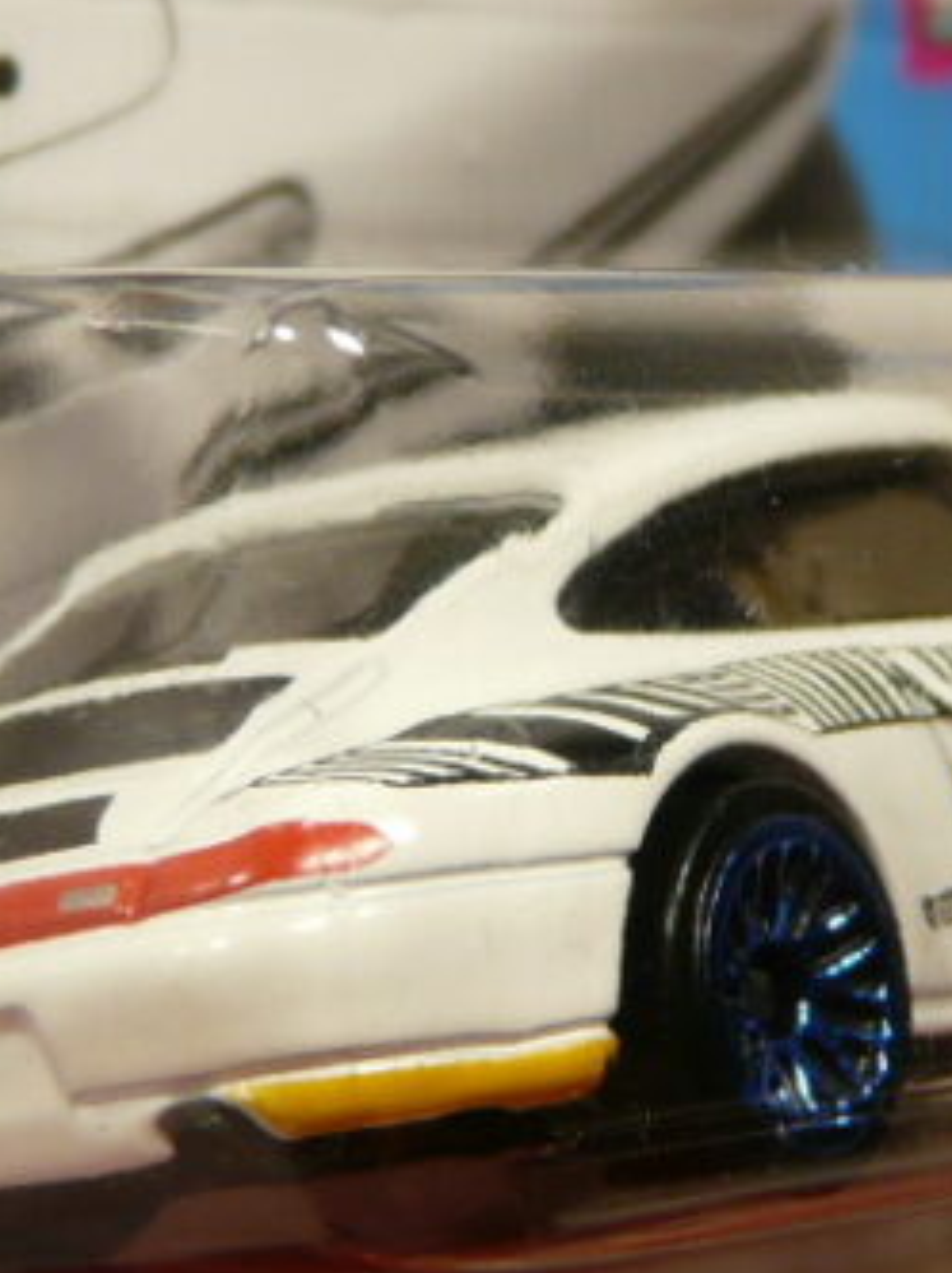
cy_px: 615
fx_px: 7091
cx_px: 593
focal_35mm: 193
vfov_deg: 10.3
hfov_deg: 7.7
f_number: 3.2
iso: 100
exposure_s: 1/80
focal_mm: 11.1
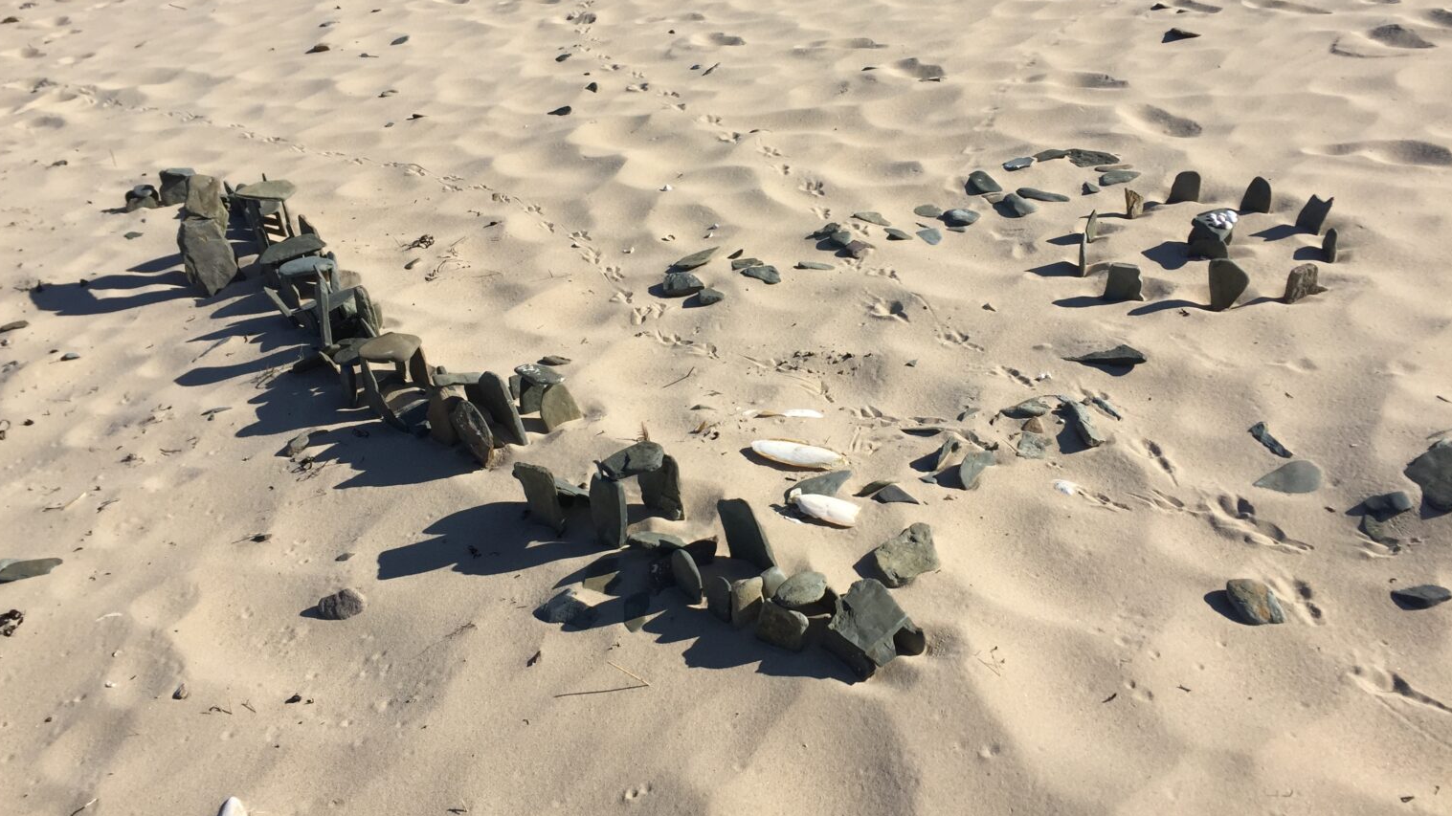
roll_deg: -0.8
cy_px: 329
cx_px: 724
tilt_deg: -24.2
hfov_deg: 61.0
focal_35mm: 32
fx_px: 1232
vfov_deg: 36.5
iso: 32
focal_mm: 4.15
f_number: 2.2
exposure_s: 1/2825
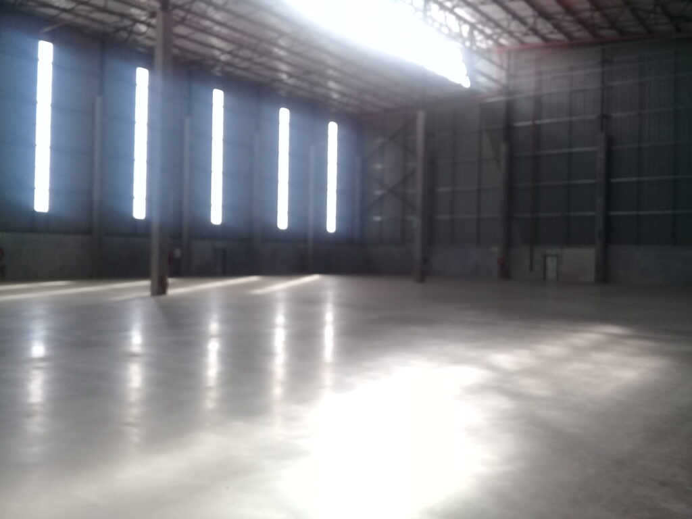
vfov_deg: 45.4
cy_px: 260
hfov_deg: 58.4
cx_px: 346
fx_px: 620
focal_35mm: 31
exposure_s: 1/100
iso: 100
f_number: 2.2
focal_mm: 3.3
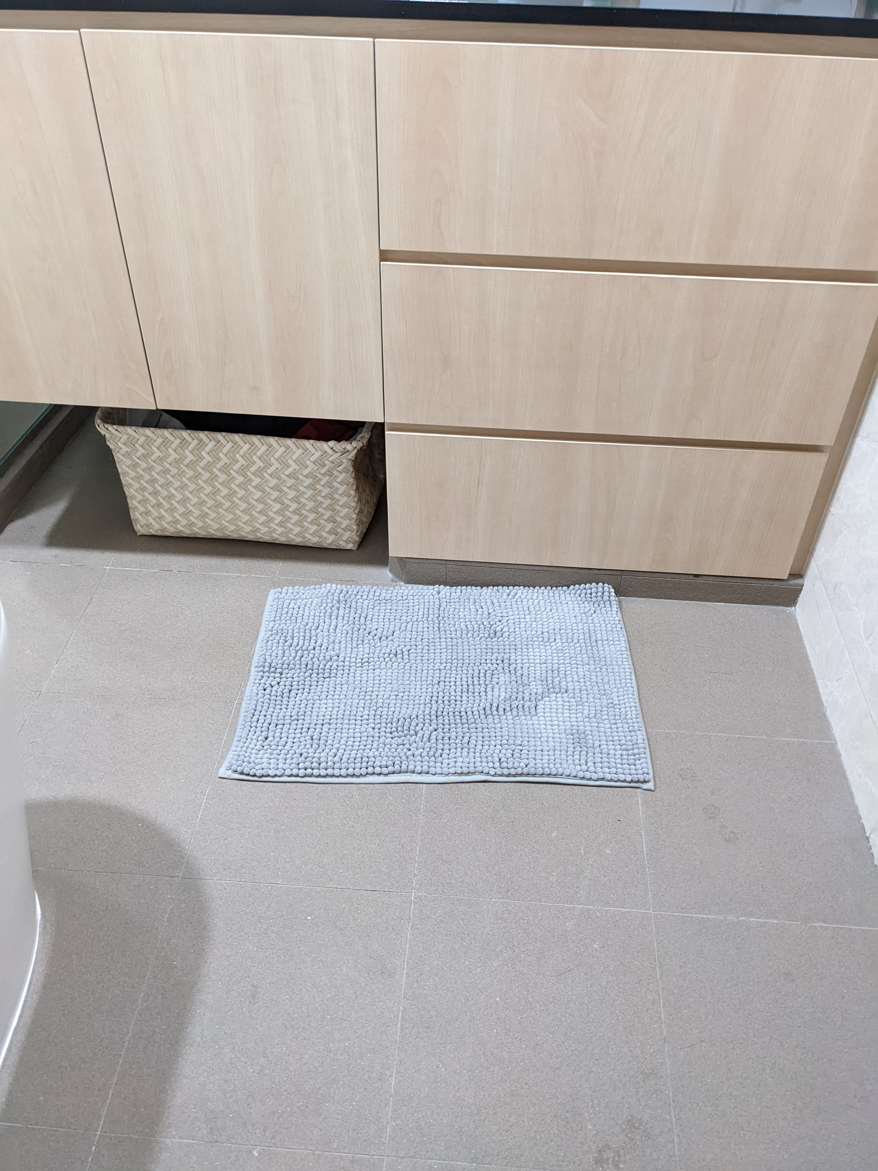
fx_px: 913
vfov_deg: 65.3
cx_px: 439
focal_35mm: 27
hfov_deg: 51.4
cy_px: 586
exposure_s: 1/60
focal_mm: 4.38
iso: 710
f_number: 1.73
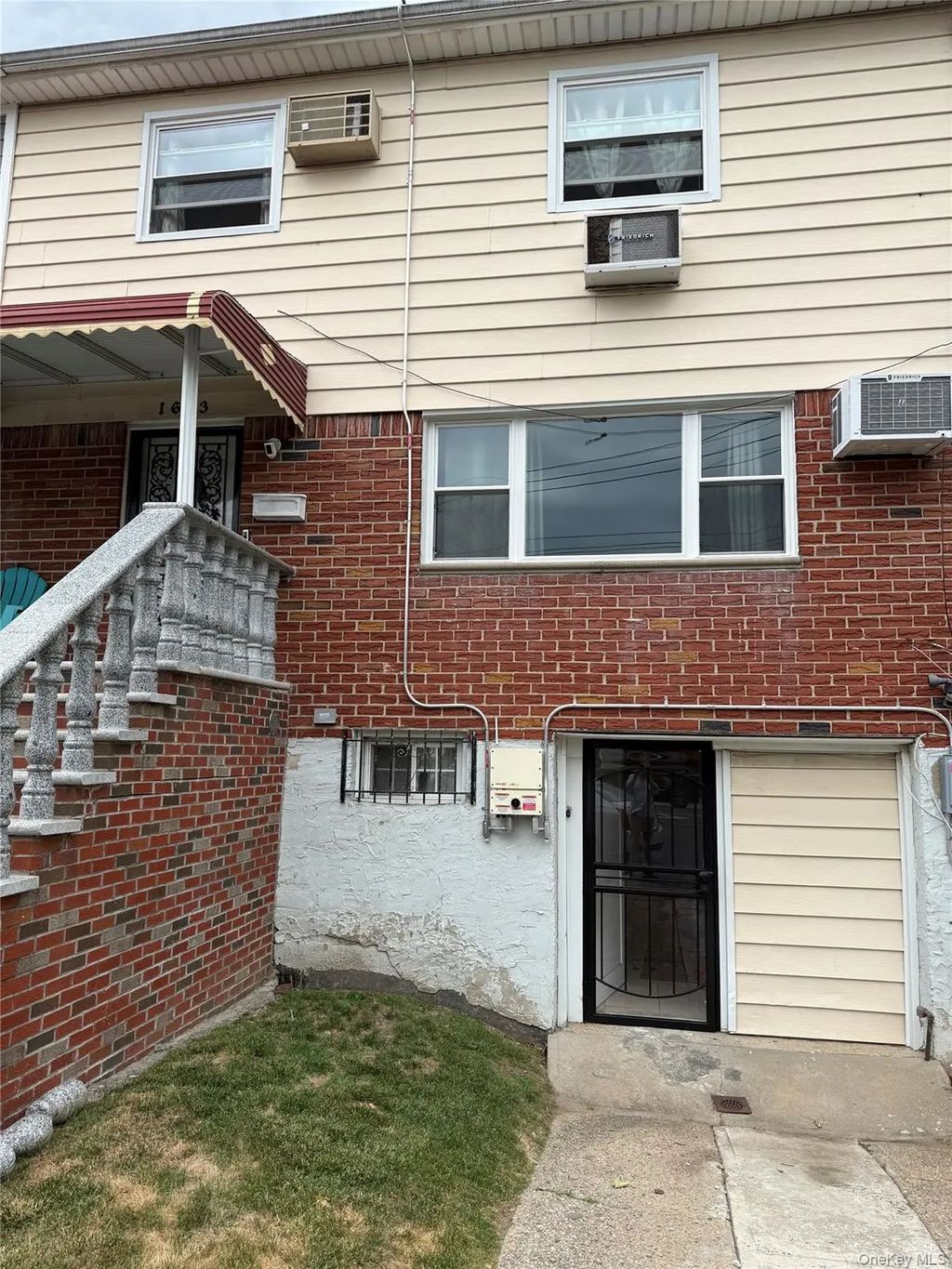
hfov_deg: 56.8
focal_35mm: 24
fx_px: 880
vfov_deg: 71.6
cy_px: 634
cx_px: 476
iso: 80
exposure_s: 1/1230
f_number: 1.78
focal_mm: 6.76
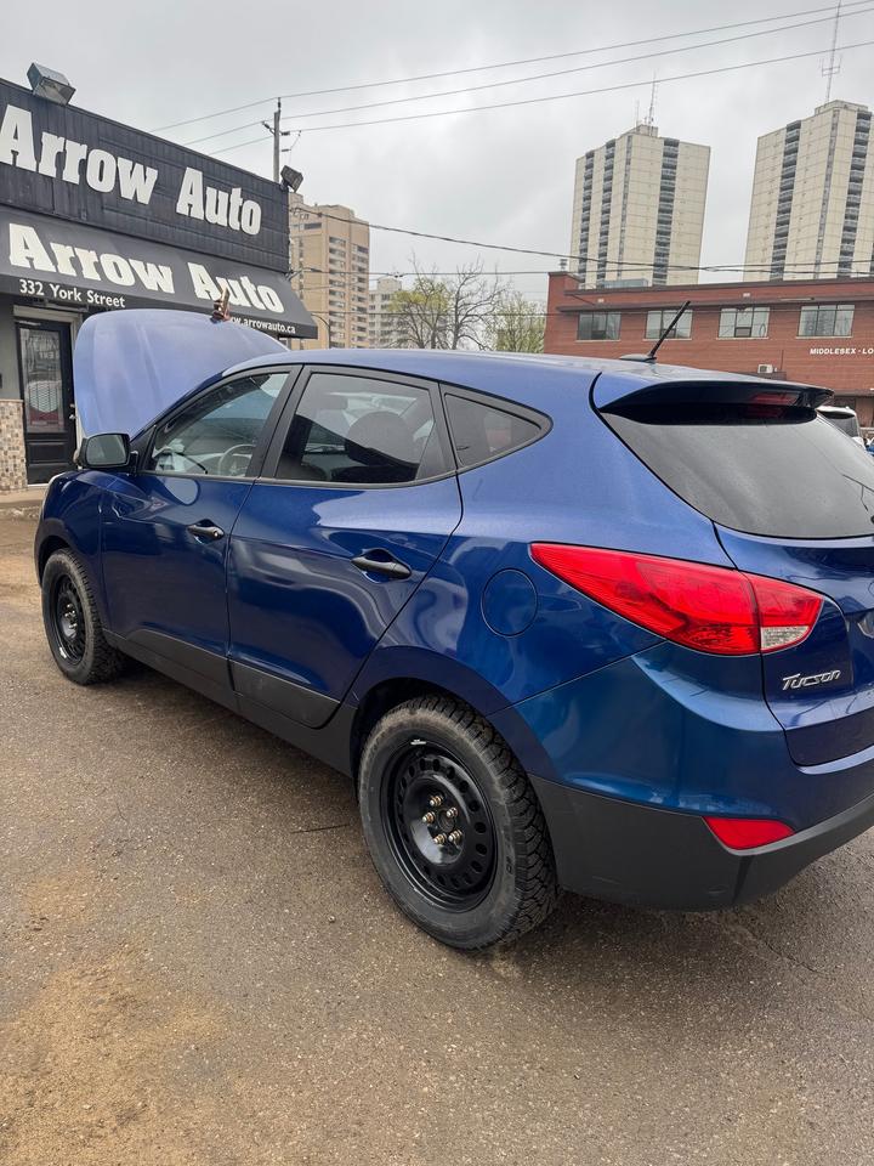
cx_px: 437
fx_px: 808
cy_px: 583
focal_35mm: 24
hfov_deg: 56.8
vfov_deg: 71.6
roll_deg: -2.0
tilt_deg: -9.9
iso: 80
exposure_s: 1/304
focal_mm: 6.76
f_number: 1.78
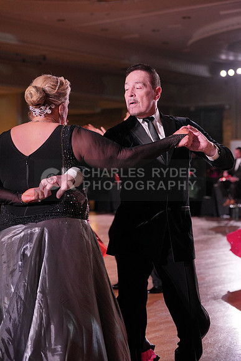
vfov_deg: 28.1
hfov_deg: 18.9
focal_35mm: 72
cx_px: 120
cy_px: 180
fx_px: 723
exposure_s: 1/500
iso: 1600
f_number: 4
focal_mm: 72
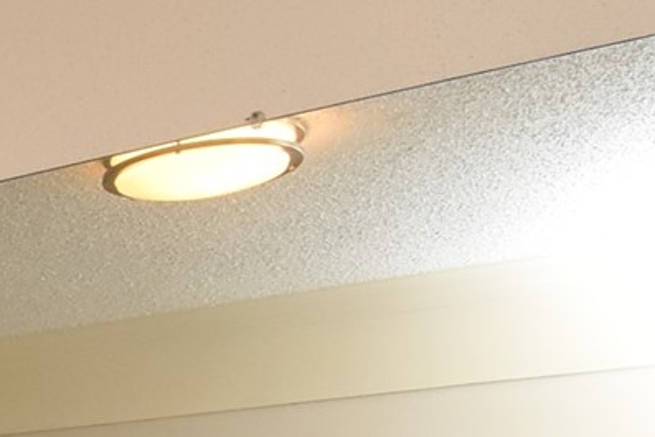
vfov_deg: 15.0
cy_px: 725
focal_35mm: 82
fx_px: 1492
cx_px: -852
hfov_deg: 15.6
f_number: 7.1
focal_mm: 10
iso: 1000
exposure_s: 1/60
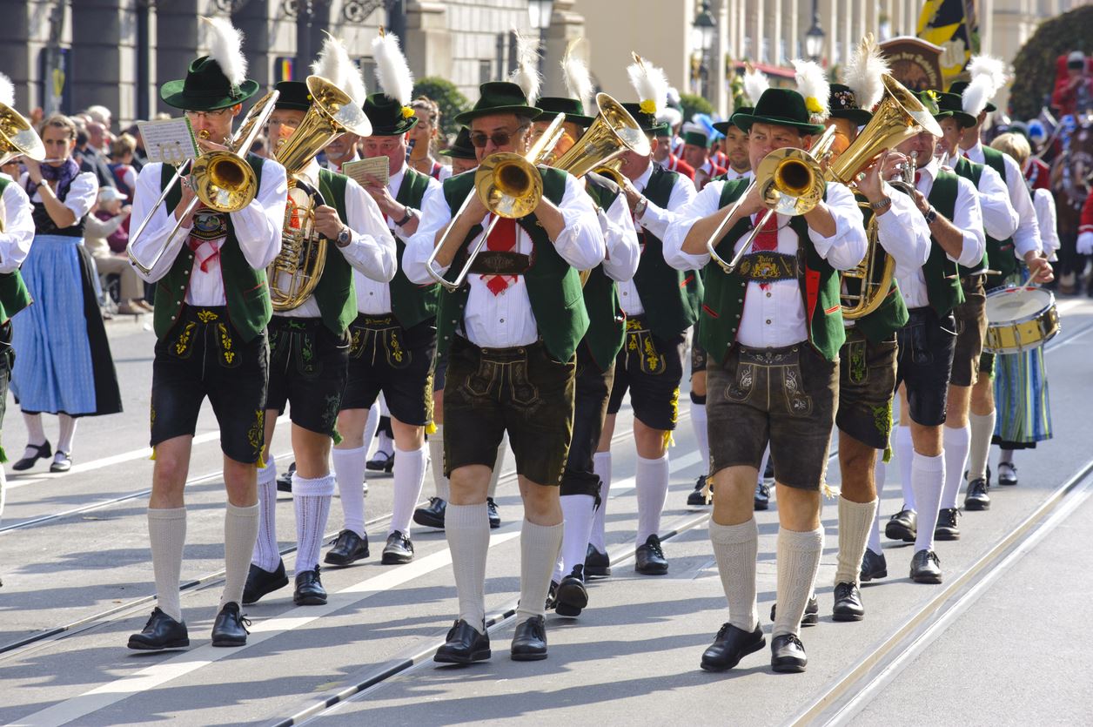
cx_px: 546
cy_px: 364
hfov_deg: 11.8
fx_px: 5308
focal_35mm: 175
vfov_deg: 7.8
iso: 400
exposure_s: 1/500
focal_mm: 175
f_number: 8
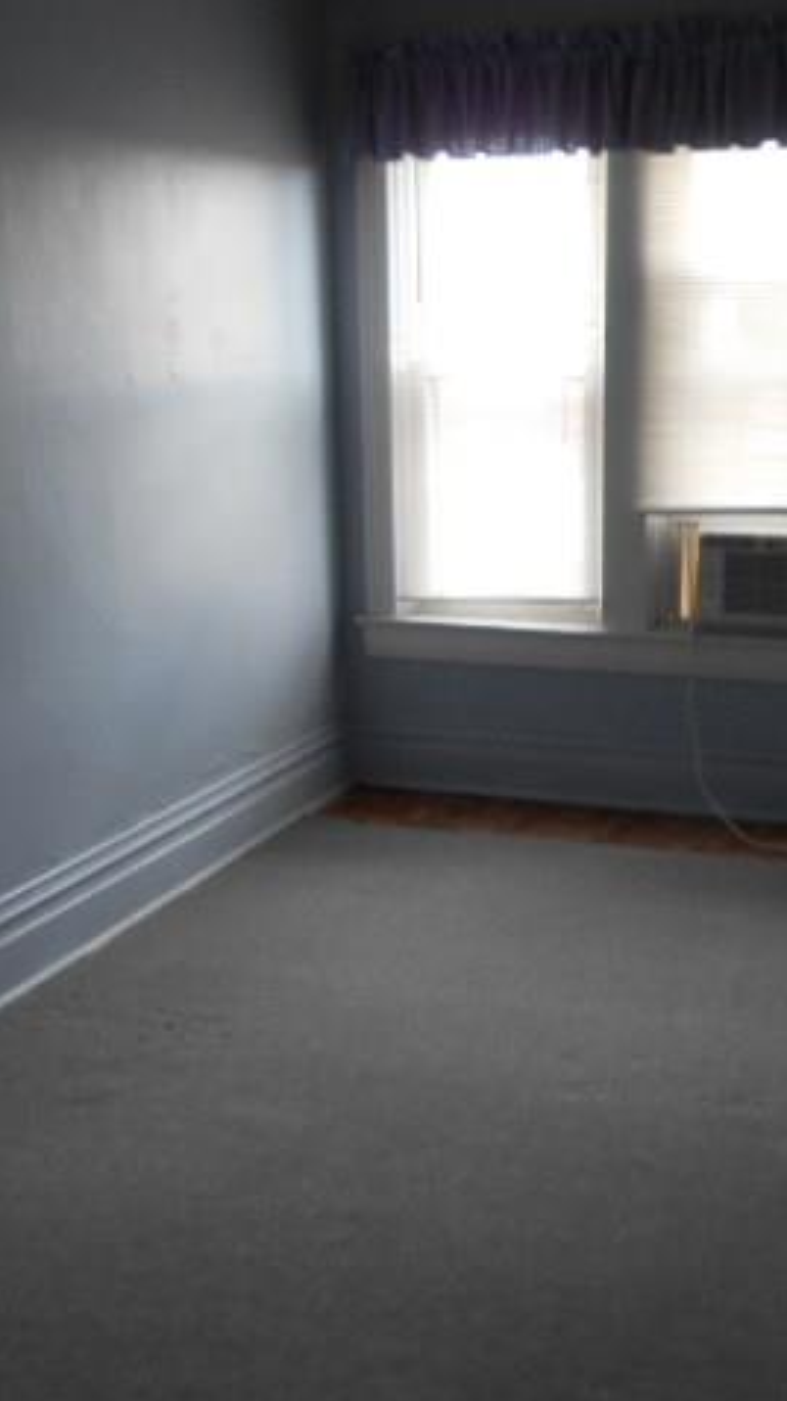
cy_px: 702
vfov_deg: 52.8
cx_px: 561
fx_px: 1411
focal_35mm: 38
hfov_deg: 30.8
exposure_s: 1/30
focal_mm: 4.6
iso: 100
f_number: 3.2
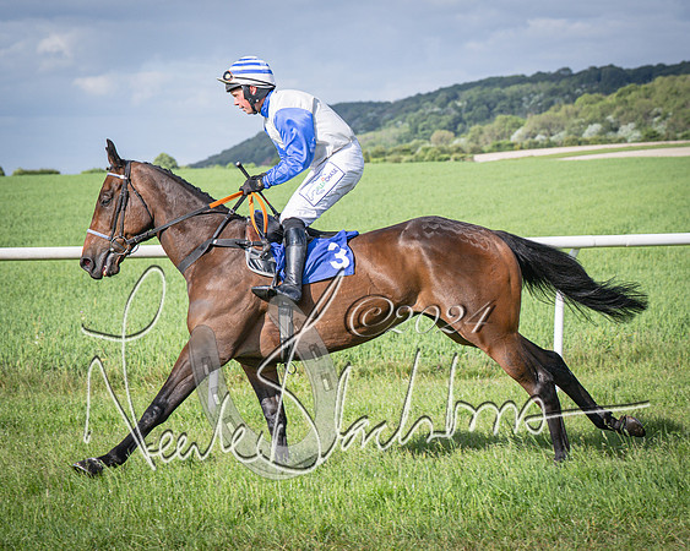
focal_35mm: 139
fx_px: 2845
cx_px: 226
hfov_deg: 13.8
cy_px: 299
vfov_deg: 11.1
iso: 200
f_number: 4.5
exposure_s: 1/1600
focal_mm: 70
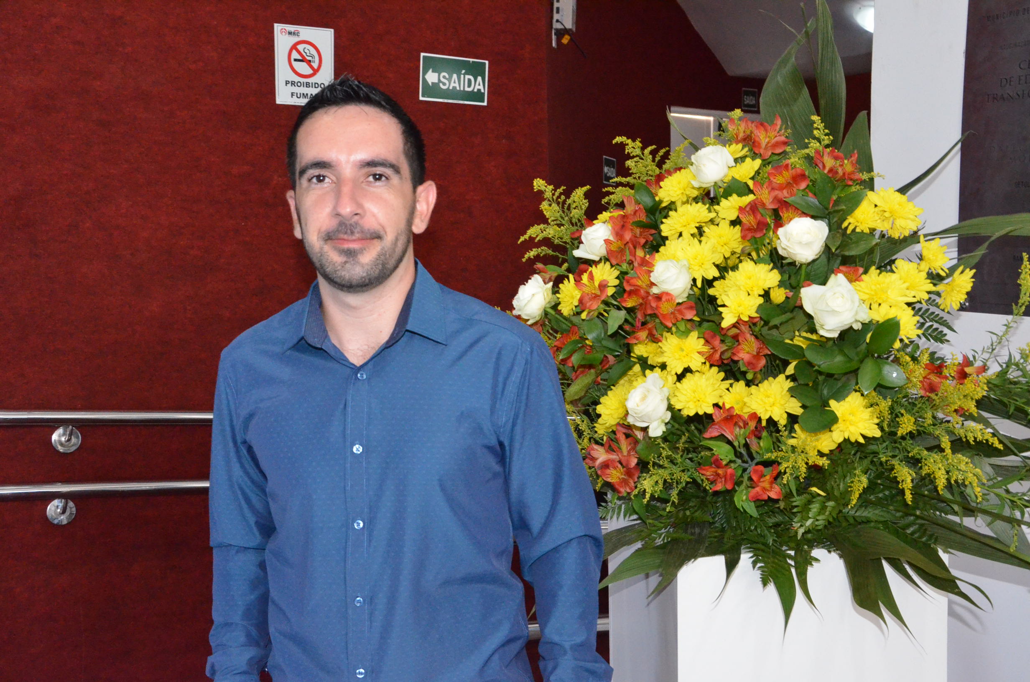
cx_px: 515
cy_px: 341
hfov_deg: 46.5
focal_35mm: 42
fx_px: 1199
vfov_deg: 31.8
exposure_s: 1/60
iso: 5000
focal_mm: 28
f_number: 8
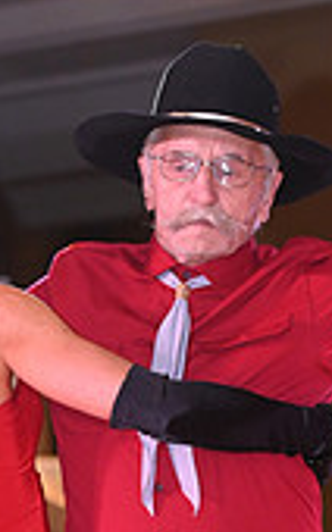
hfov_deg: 3.4
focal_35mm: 382
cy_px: 817
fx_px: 5540
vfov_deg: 5.4
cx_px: 174
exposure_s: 1/200
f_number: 5.6
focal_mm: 110
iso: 2000
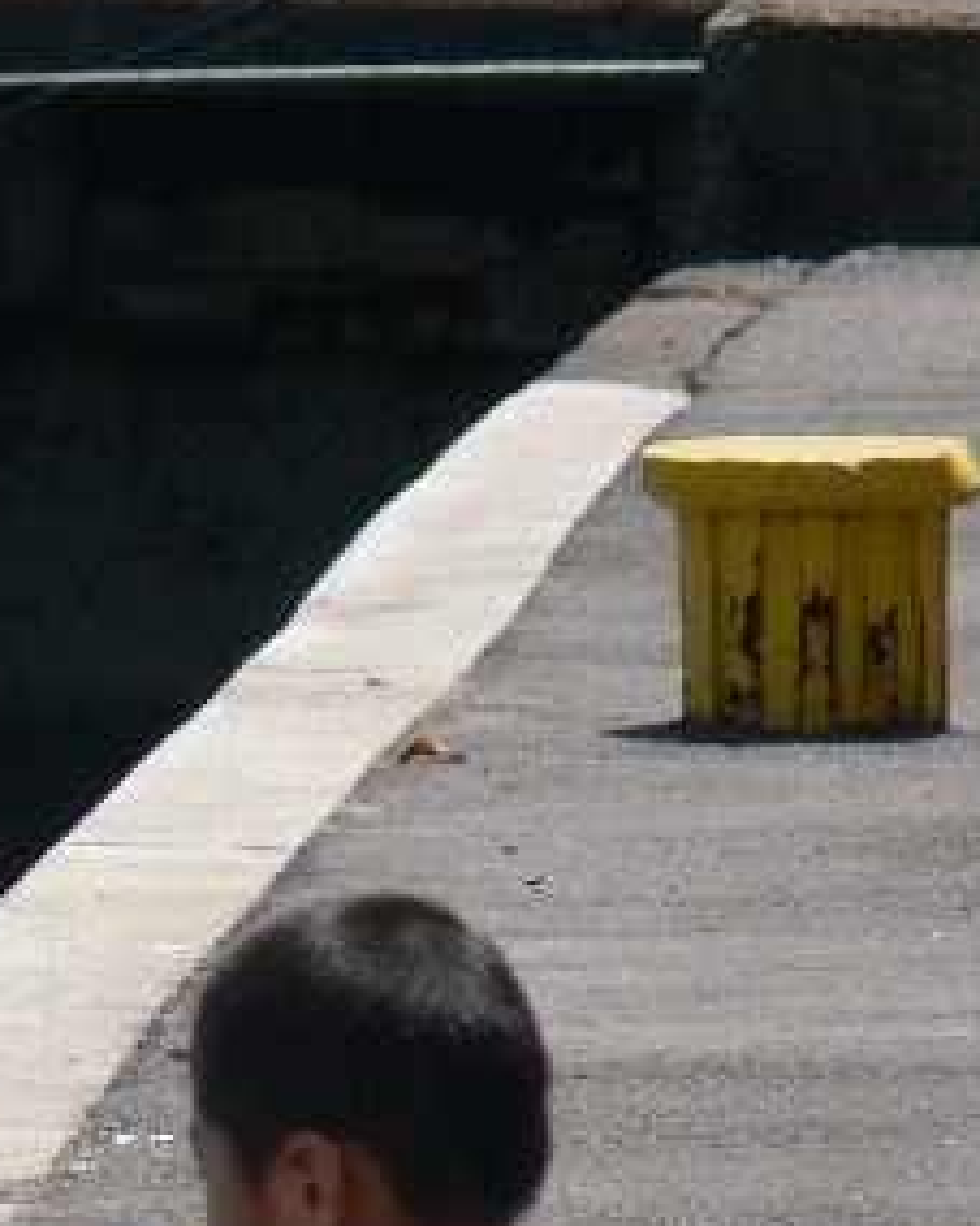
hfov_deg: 1.6
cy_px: 1200
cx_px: -622
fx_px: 35404
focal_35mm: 976
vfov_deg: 2.0
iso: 100
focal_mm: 75
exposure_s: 1/1000
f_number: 3.6
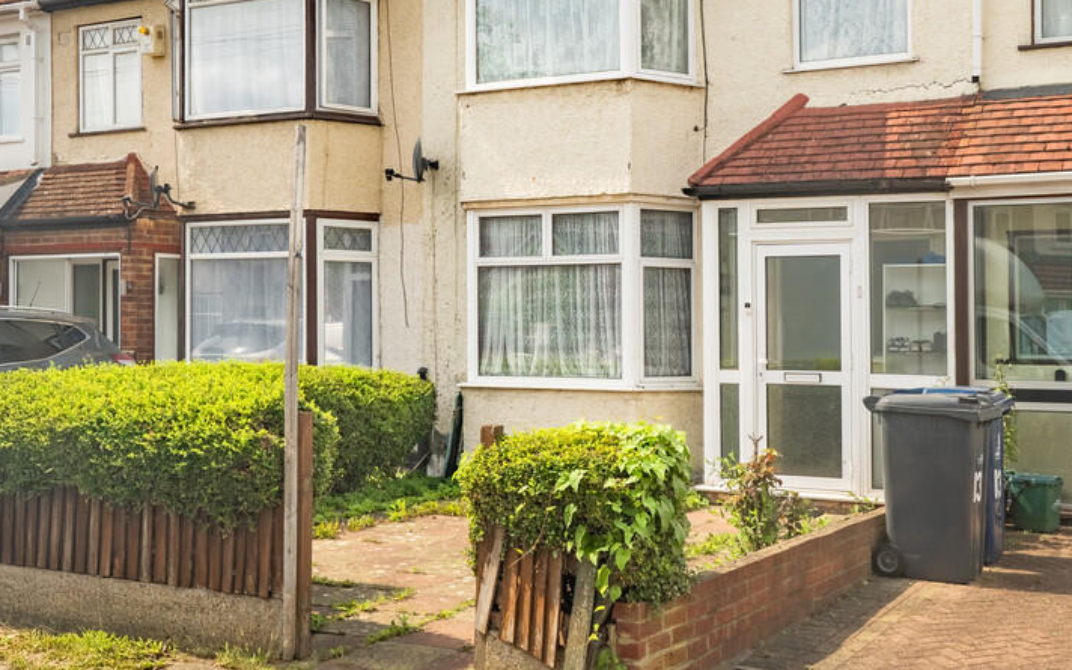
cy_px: 162
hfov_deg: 45.1
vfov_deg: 28.7
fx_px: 1285
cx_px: 620
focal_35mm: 44
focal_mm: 30
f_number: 9
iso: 400
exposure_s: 1/4000
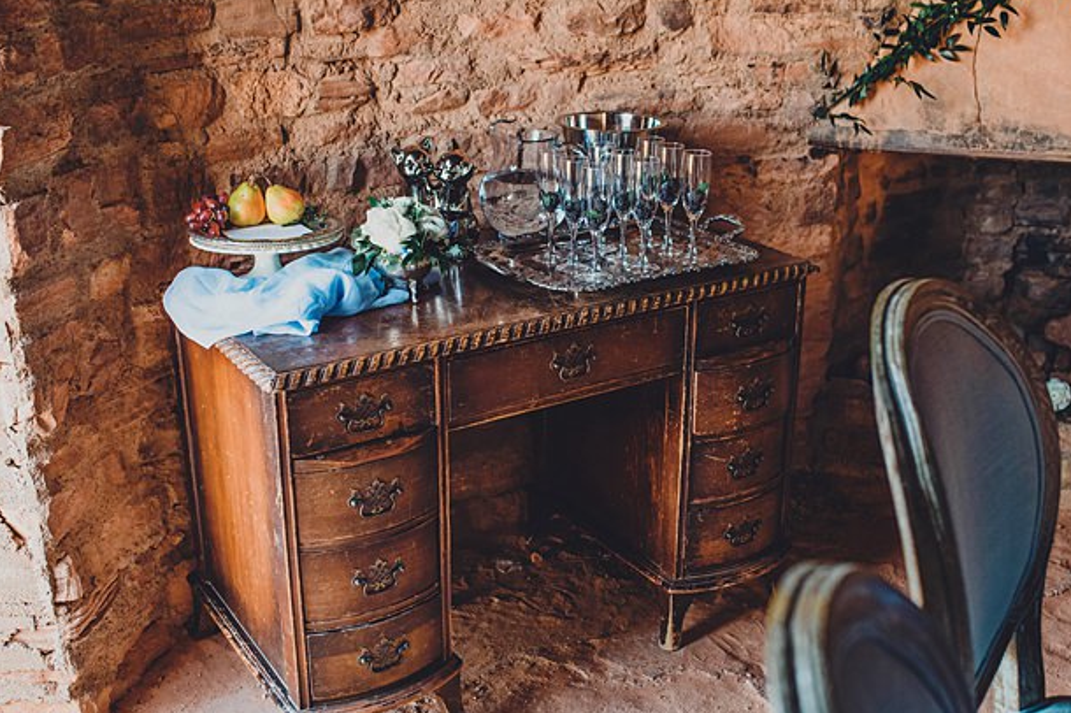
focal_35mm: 43
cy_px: 396
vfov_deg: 31.1
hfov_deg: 45.4
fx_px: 1279
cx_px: 565
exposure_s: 1/200
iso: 800
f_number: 3.2
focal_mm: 35
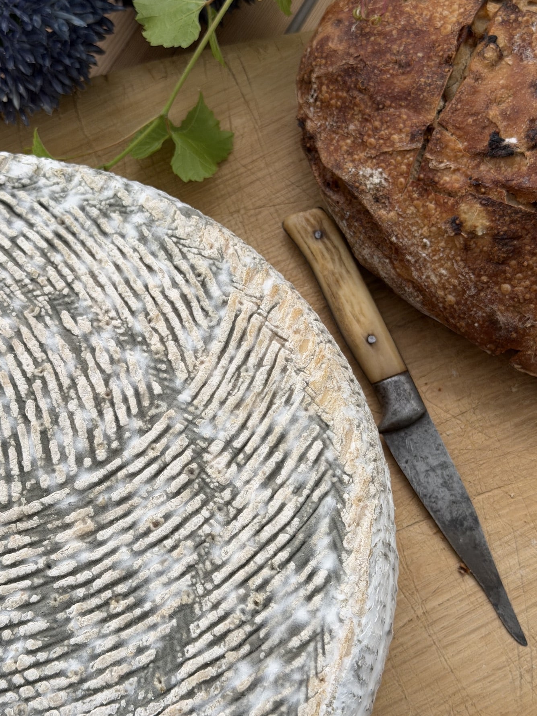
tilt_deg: -68.0
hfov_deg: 27.0
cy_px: 370
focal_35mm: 54
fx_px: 1117
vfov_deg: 35.5
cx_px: 237
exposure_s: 1/102
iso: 100
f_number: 1.78
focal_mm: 6.76
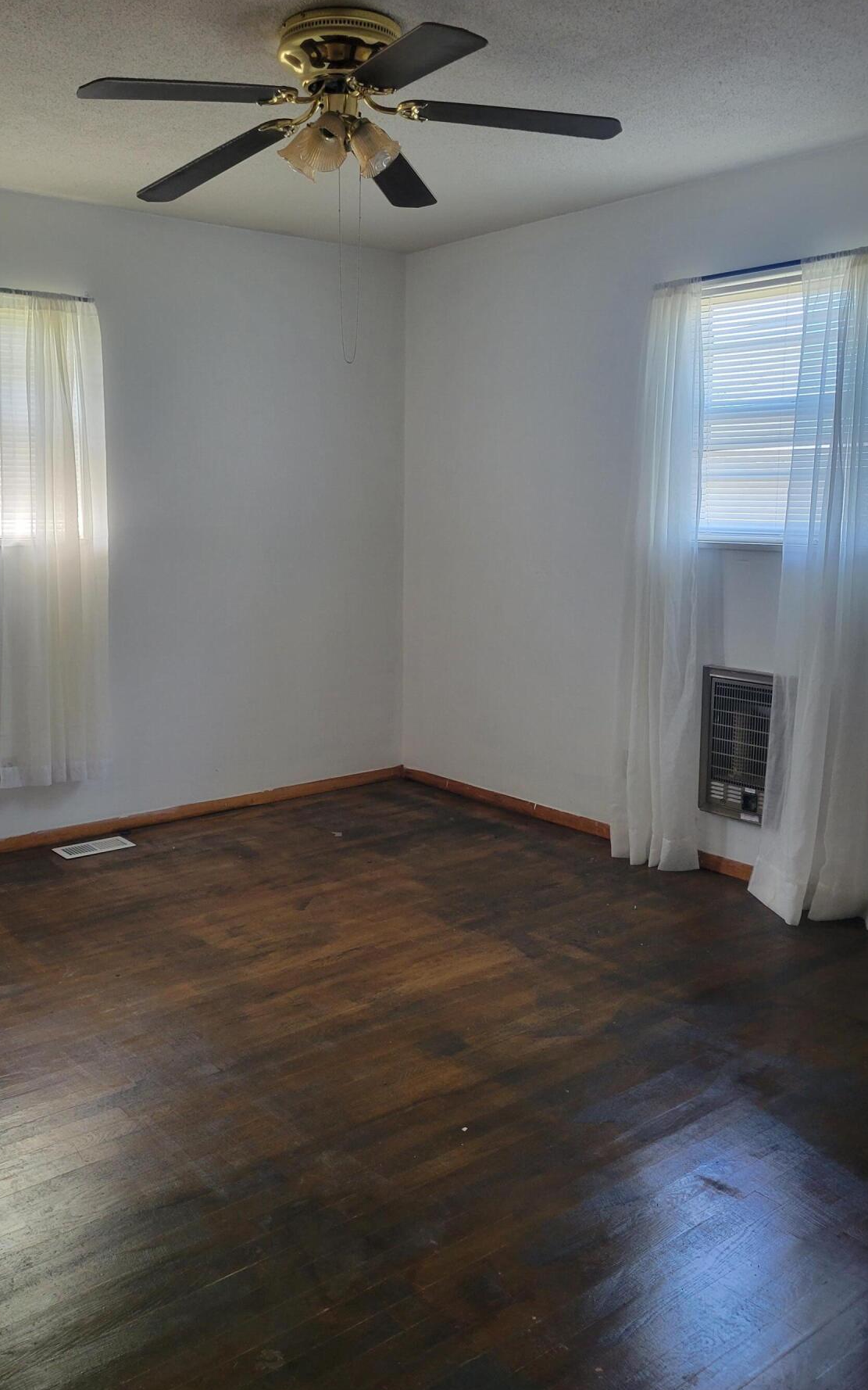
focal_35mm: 31
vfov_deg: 61.2
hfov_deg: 40.3
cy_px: 654
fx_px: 1174
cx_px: 323
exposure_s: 1/59
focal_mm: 5.4
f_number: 1.8
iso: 160
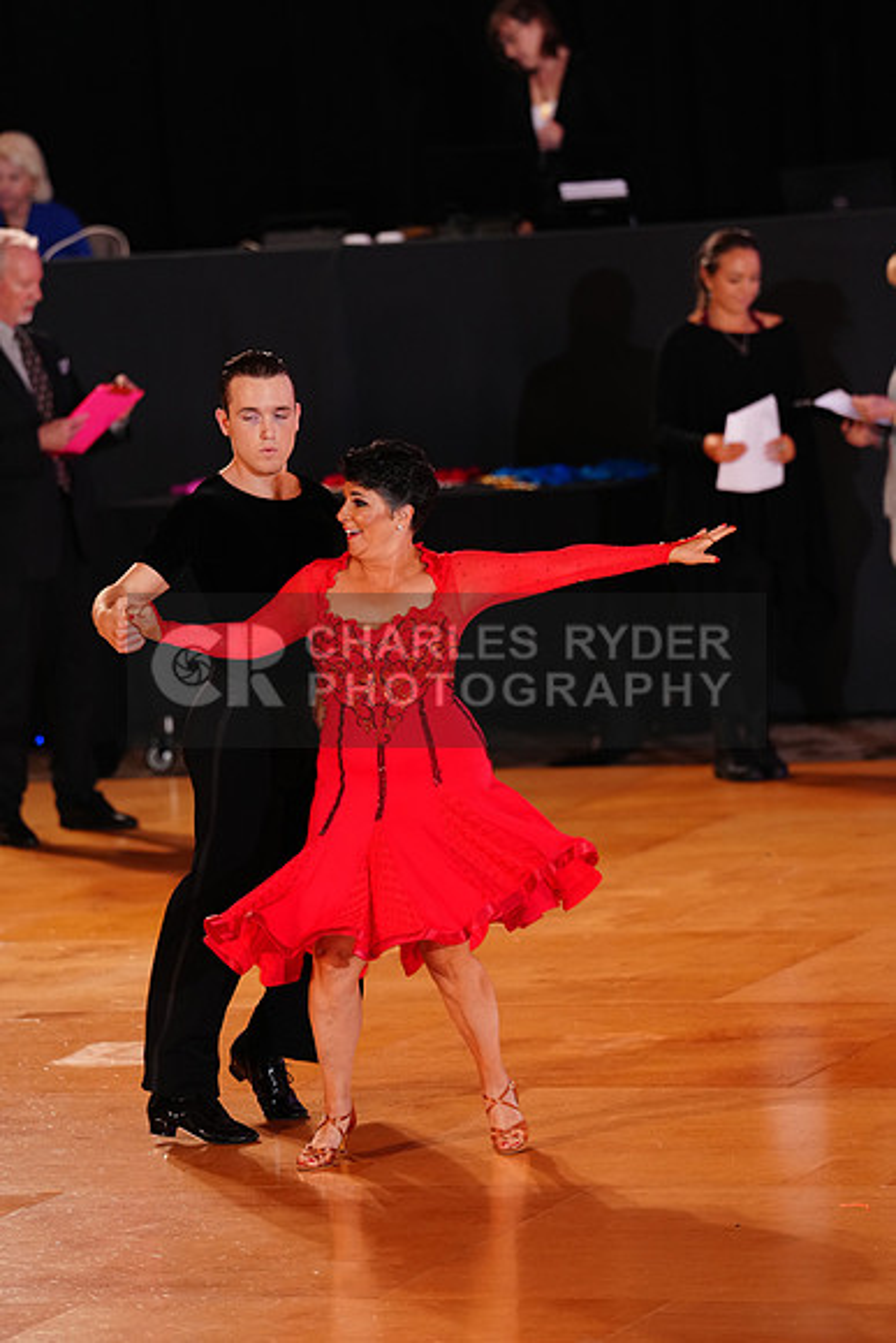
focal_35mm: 200
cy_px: 672
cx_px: 448
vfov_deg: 10.3
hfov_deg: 6.9
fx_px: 7462
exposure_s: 1/160
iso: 2000
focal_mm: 200
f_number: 3.5
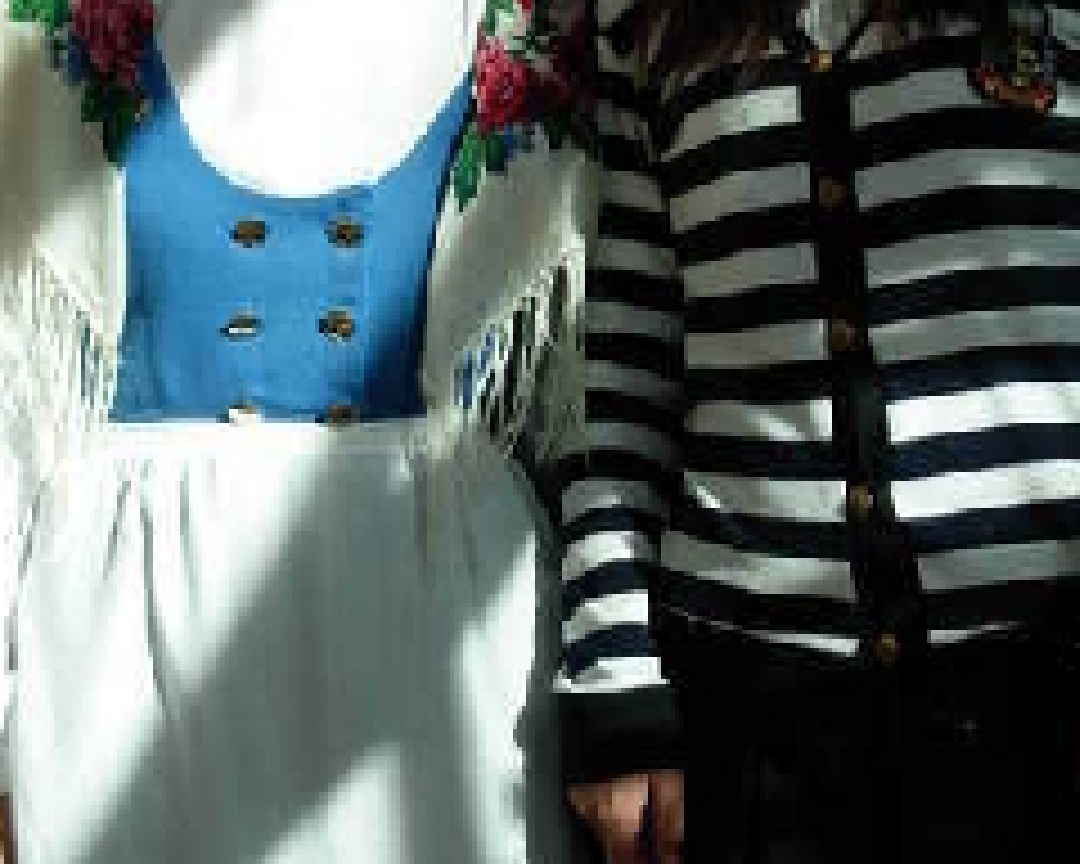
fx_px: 3612
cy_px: 216
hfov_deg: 17.0
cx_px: 549
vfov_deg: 13.6
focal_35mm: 113
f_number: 3.3
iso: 79
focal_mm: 9.5
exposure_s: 1/197
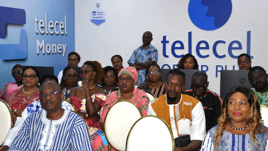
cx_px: 137
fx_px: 505
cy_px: 83
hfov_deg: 29.7
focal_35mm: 71
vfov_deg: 17.0
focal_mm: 40
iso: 200
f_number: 4.5
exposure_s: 1/60.2
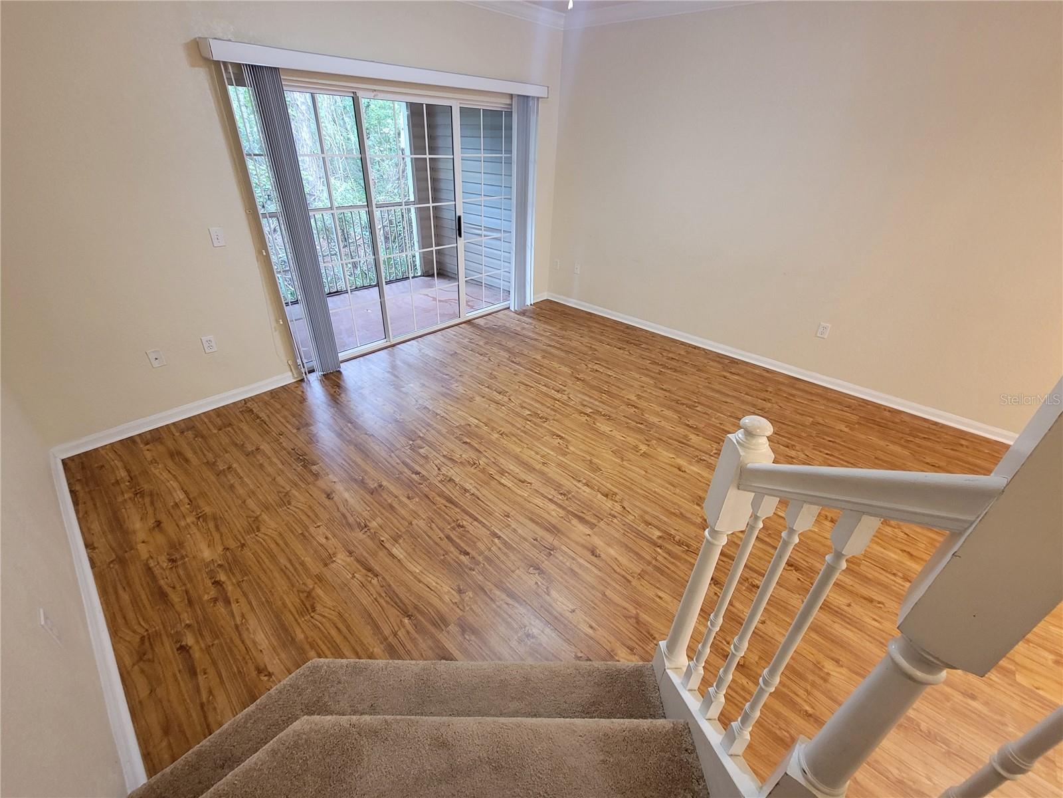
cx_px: 532
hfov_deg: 106.2
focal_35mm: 13
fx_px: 399
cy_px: 399
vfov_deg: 89.9
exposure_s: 1/30
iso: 320
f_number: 2.2
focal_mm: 2.2
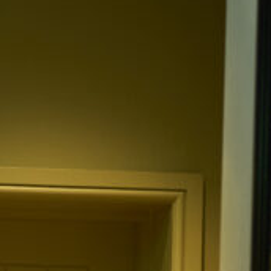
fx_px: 2241
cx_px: -18
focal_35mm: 253
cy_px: 471
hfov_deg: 6.9
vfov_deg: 6.8
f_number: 1.8
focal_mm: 50
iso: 560
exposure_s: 1/125
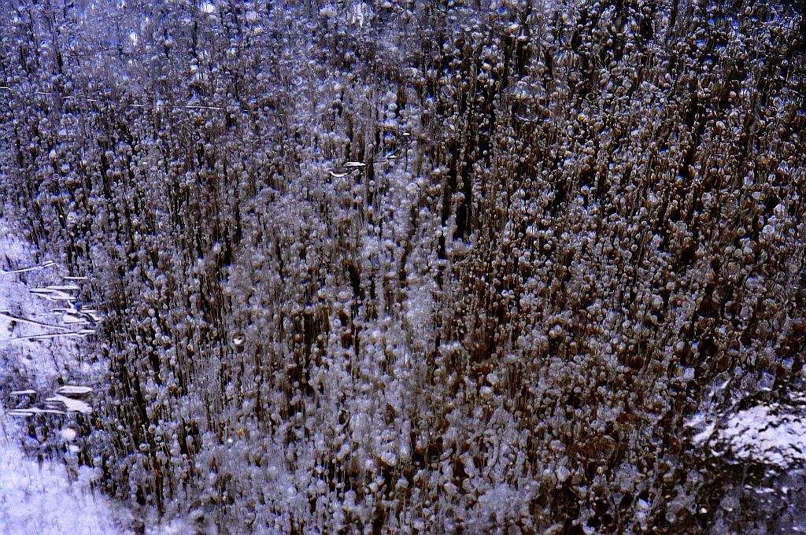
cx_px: 403
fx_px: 1677
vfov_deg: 18.1
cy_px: 268
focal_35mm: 75
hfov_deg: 27.0
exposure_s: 1/1.6
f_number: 20
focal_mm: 50
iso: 200
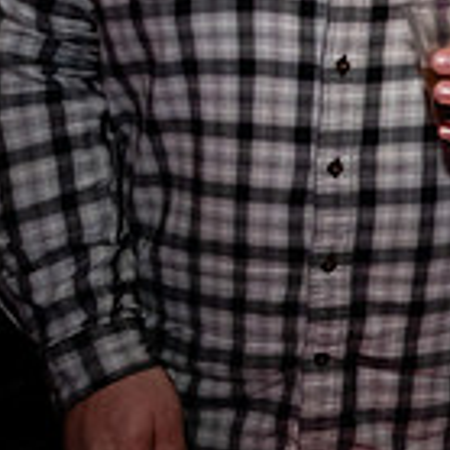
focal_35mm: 100
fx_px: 1471
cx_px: 803
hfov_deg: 15.1
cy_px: -50
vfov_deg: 16.8
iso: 3200
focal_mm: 28
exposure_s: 1/100
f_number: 2.8
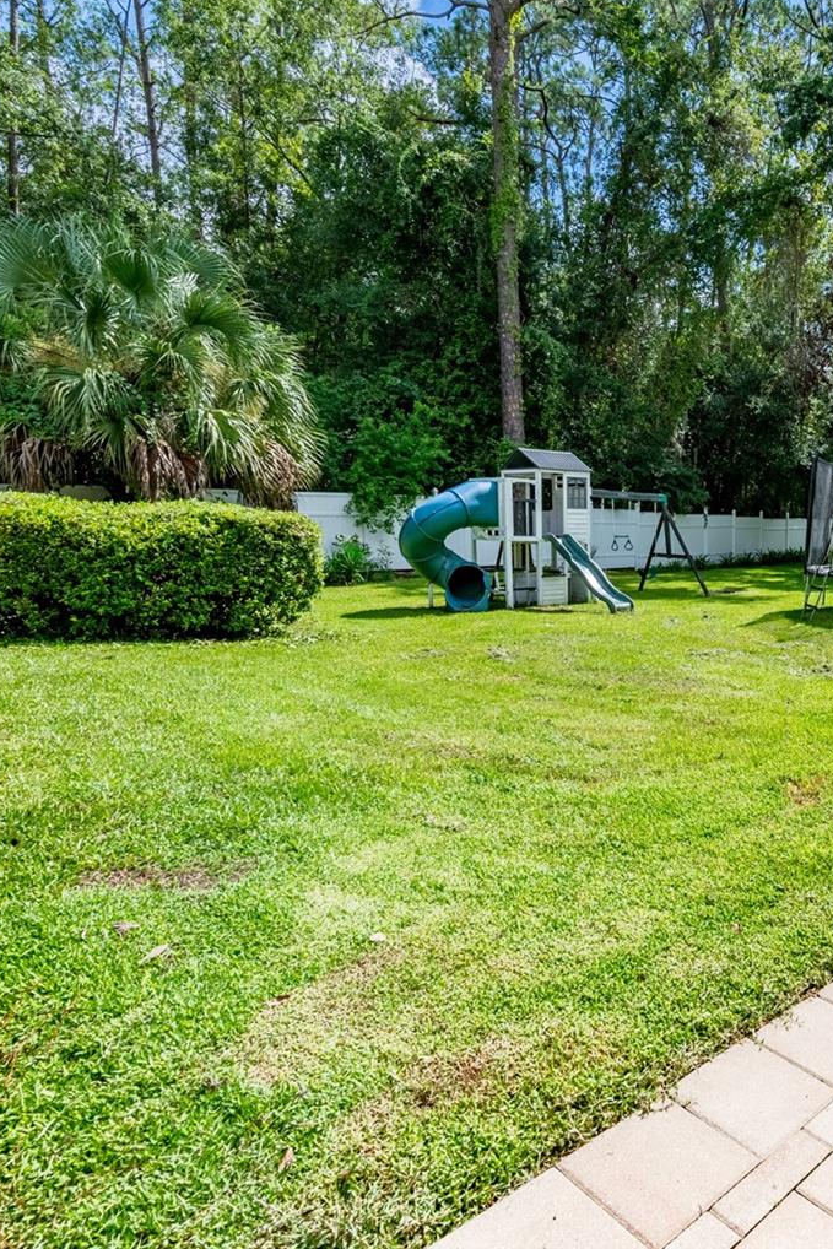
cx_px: 750
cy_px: 628
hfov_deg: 50.7
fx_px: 763
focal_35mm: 22
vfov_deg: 78.6
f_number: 9
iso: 500
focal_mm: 14
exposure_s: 1/6400
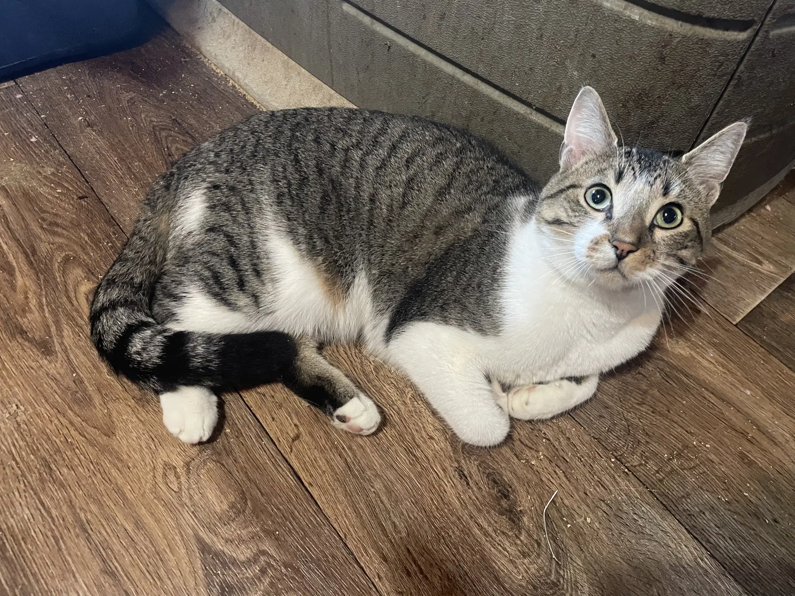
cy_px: 298
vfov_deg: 53.1
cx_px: 398
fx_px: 597
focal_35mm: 26
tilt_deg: -53.3
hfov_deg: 67.3
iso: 500
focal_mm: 4.2
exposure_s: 1/30
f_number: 1.6
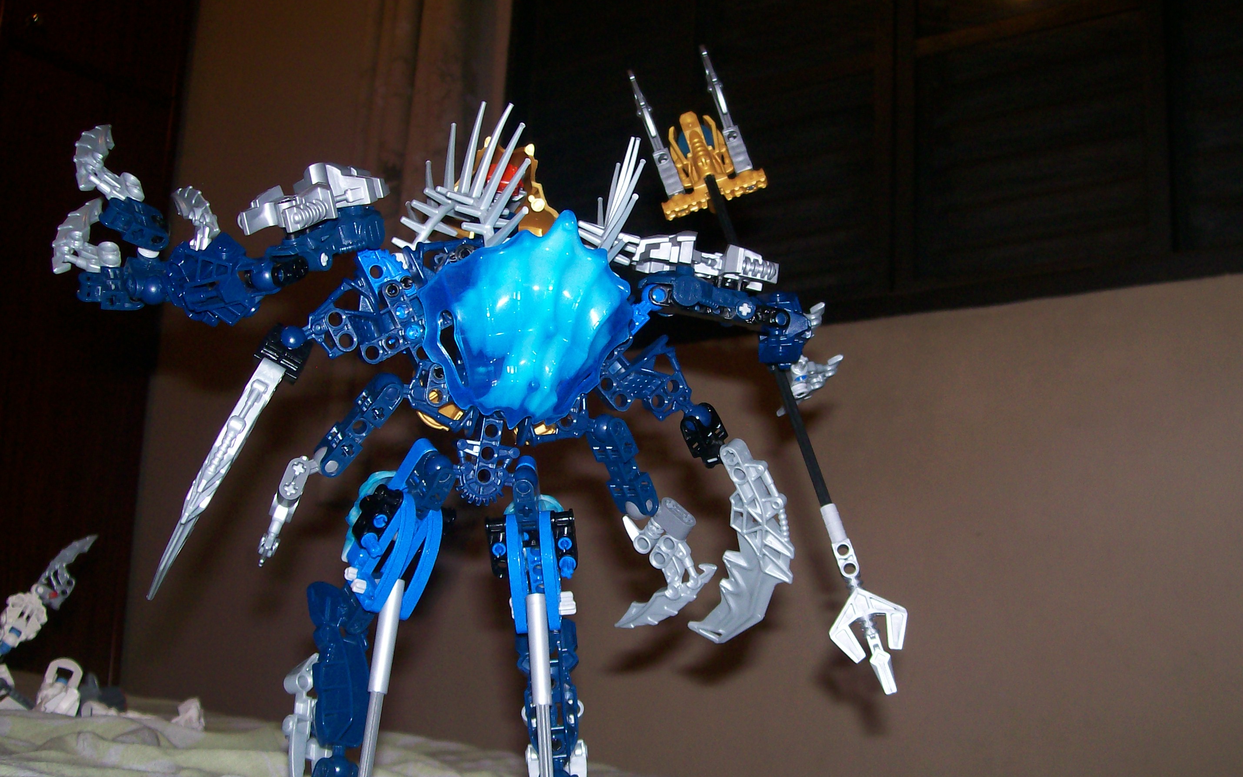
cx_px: 612
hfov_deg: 48.2
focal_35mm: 41
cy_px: 440
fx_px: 1389
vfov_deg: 31.2
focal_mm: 6
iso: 80
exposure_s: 1/64
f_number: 2.7
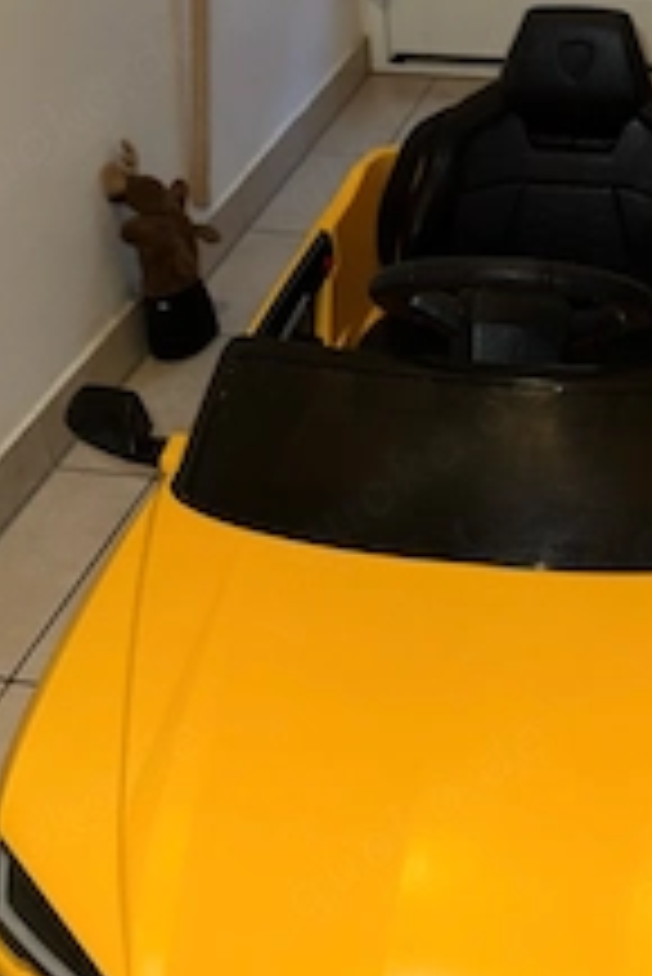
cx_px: 513
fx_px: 1248
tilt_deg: -35.9
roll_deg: +0.9
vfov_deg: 42.7
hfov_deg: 28.7
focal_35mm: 46
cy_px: 517
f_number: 1.78
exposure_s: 1/6
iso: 100
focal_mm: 6.76
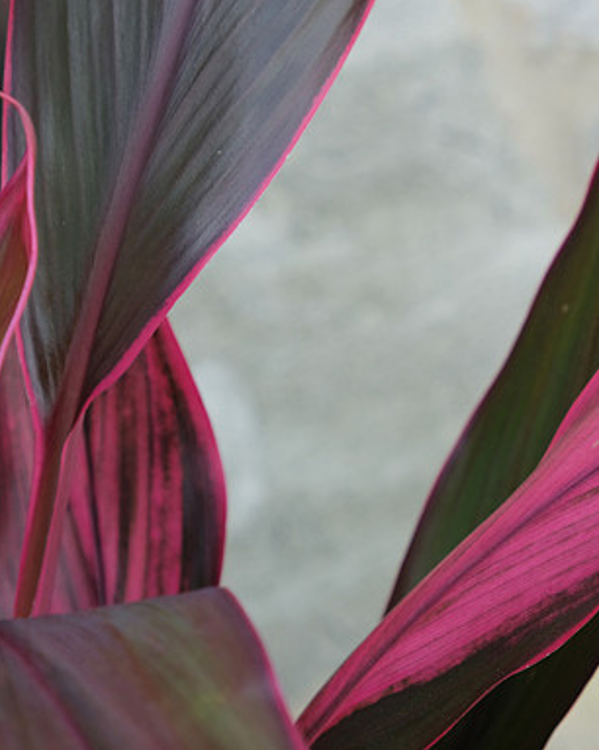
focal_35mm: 118
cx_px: 321
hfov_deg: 13.1
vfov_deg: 16.3
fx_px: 2617
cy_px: 373
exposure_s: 1/105
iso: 200
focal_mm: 55
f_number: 6.4
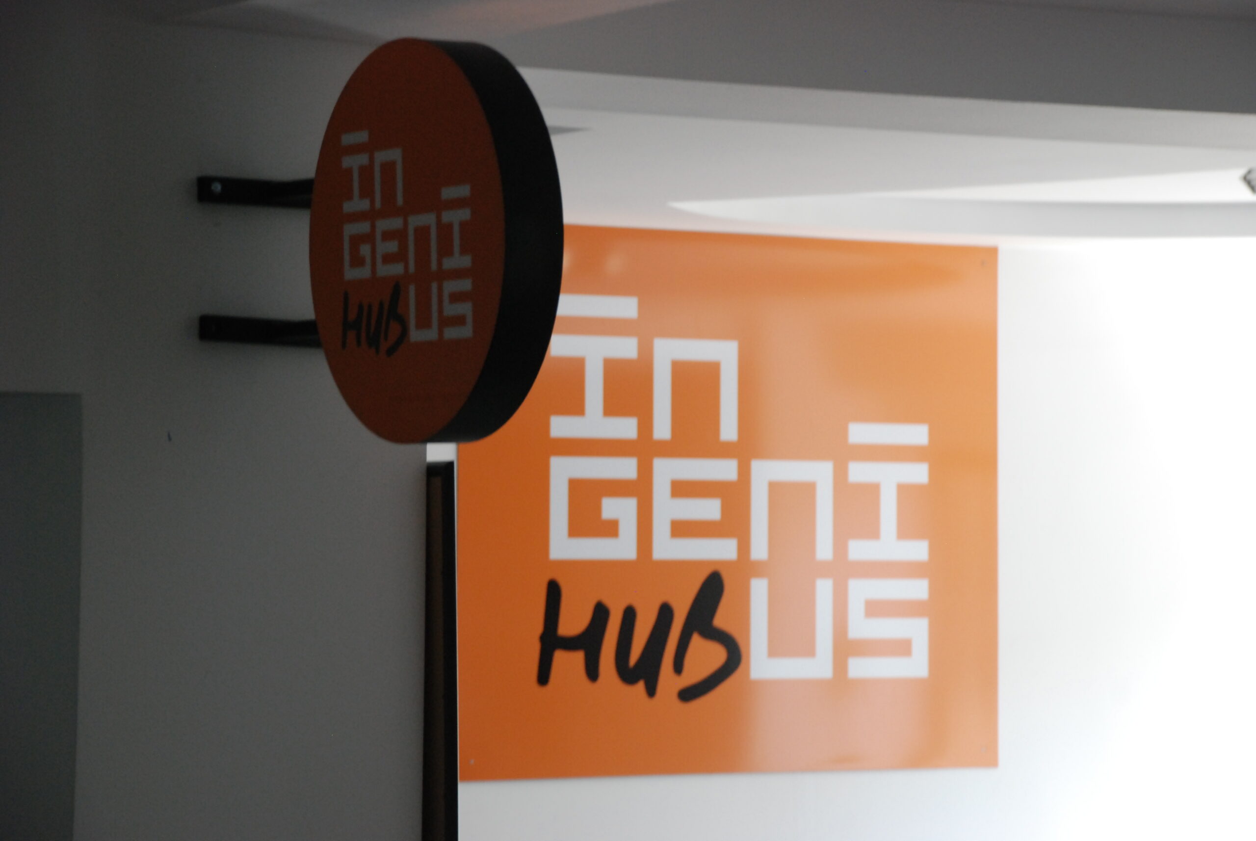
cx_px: 628
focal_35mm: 112
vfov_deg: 12.2
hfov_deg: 18.2
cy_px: 420
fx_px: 3930
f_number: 5.6
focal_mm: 75
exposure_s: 1/50
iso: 800
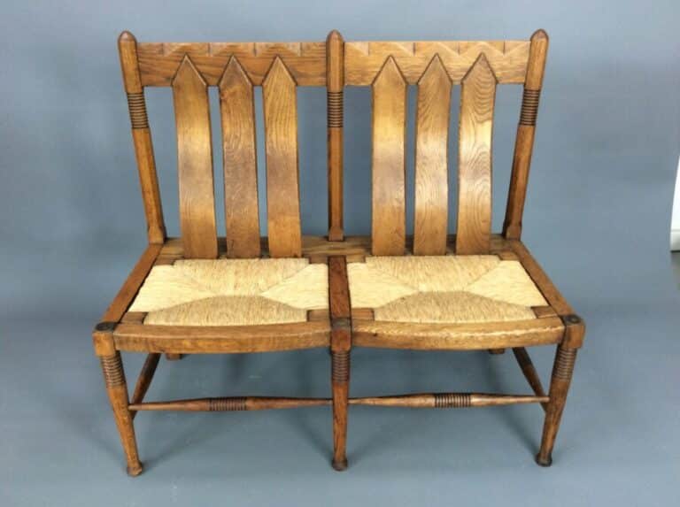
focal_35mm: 32
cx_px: 340
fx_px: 627
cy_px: 254
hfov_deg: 56.9
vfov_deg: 44.0
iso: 80
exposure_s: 1/25
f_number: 2.4
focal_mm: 3.3
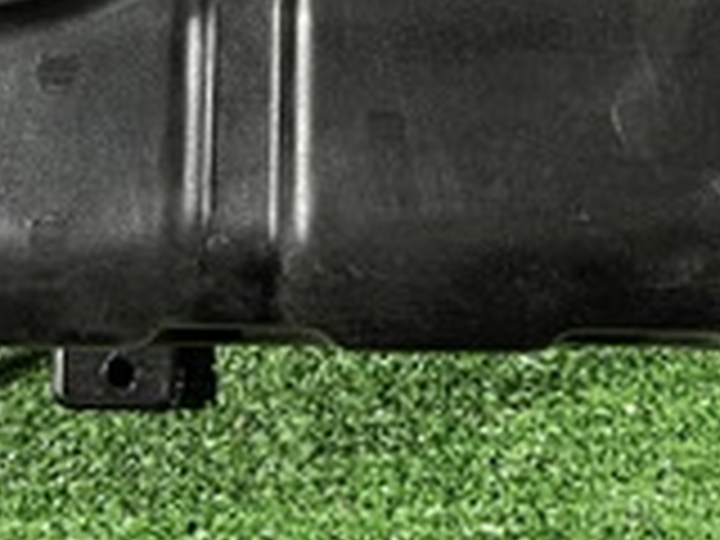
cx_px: 266
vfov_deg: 12.6
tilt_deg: -73.4
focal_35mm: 104
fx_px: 2163
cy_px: -524
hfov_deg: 18.9
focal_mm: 5.1
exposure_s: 1/50
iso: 100
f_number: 1.6
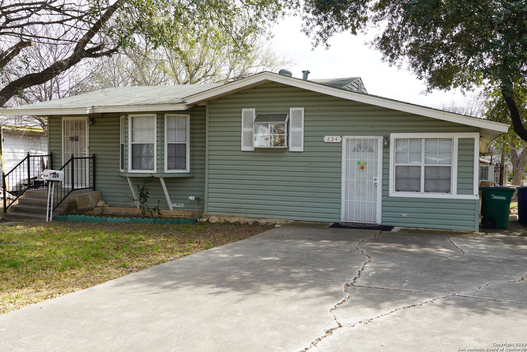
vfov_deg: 36.9
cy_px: 176
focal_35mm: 36
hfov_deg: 53.1
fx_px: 527
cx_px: 264
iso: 100
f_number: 8
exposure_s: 1/125
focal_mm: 24
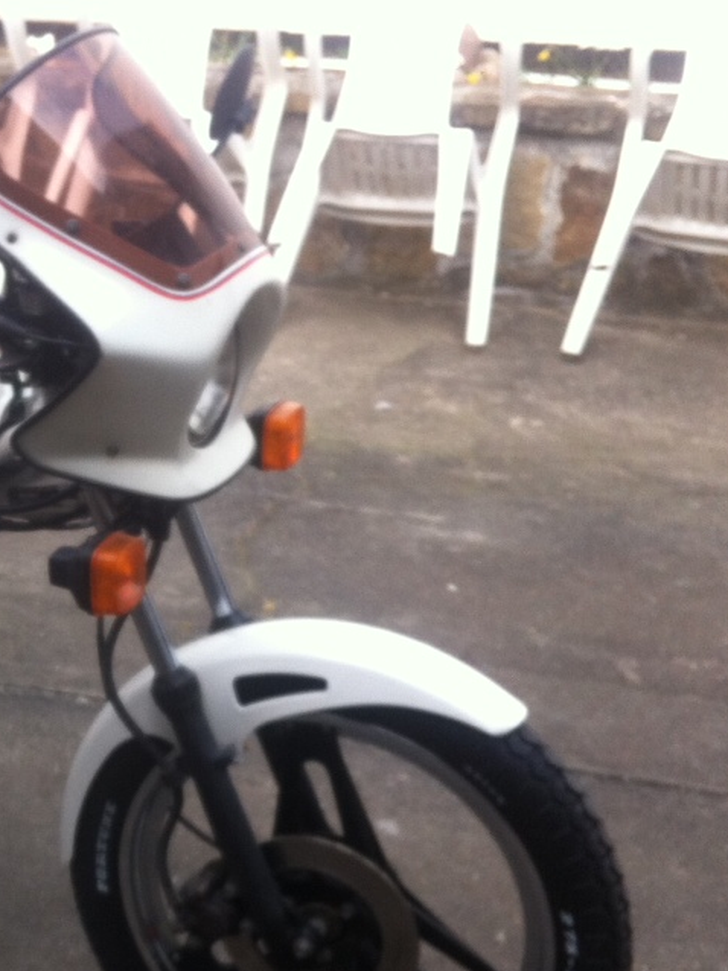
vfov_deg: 27.3
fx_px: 1992
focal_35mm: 71
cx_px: -65
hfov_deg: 19.8
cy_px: 641
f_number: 2.8
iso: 80
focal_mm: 3.85
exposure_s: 1/267
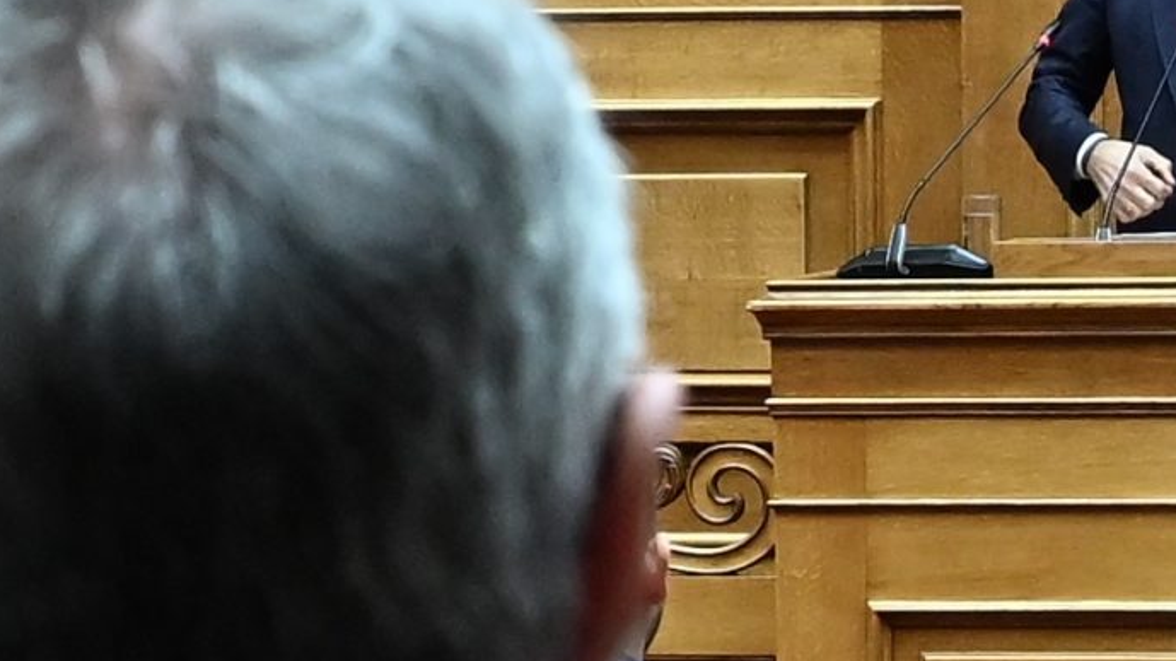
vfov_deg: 7.5
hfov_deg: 12.9
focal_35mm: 162
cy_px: 146
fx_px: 5050
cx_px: 1492
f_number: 5.6
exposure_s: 1/250
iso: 2000
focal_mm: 35
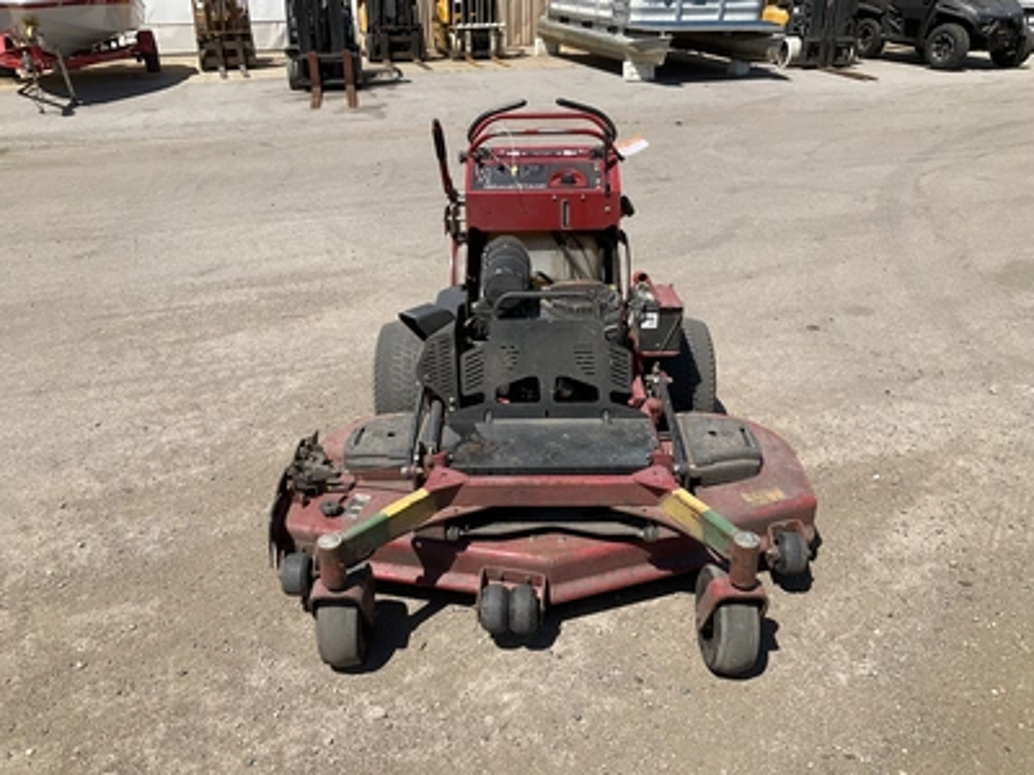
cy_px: 388
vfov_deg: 48.2
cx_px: 517
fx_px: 866
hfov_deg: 61.7
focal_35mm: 29
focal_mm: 3
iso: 25
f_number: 1.8
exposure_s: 1/2141
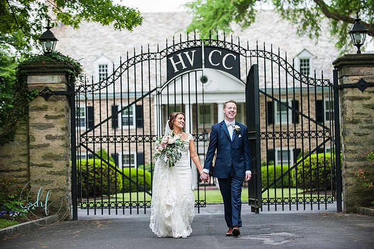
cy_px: 124
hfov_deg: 20.0
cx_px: 187
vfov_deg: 13.4
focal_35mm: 102
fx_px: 1059
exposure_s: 1.08
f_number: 0.92
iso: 800
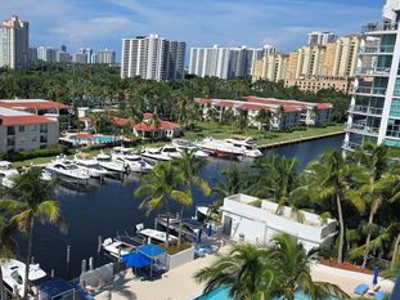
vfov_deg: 38.6
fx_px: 427
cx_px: 114
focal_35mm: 37
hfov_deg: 48.7
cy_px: 147
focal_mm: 6.3
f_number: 1.7
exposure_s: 1/7944
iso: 64
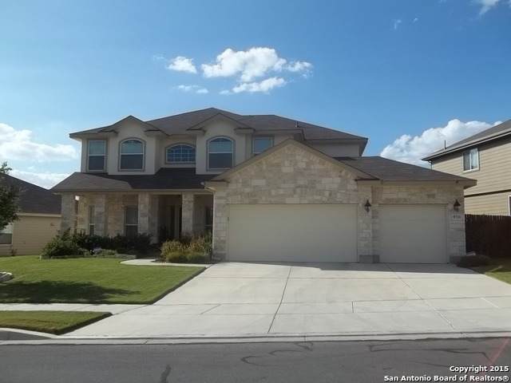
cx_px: 256
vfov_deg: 44.2
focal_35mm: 32
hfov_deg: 56.8
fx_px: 472
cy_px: 192
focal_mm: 5.7
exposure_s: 1/200
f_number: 8.8
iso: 64
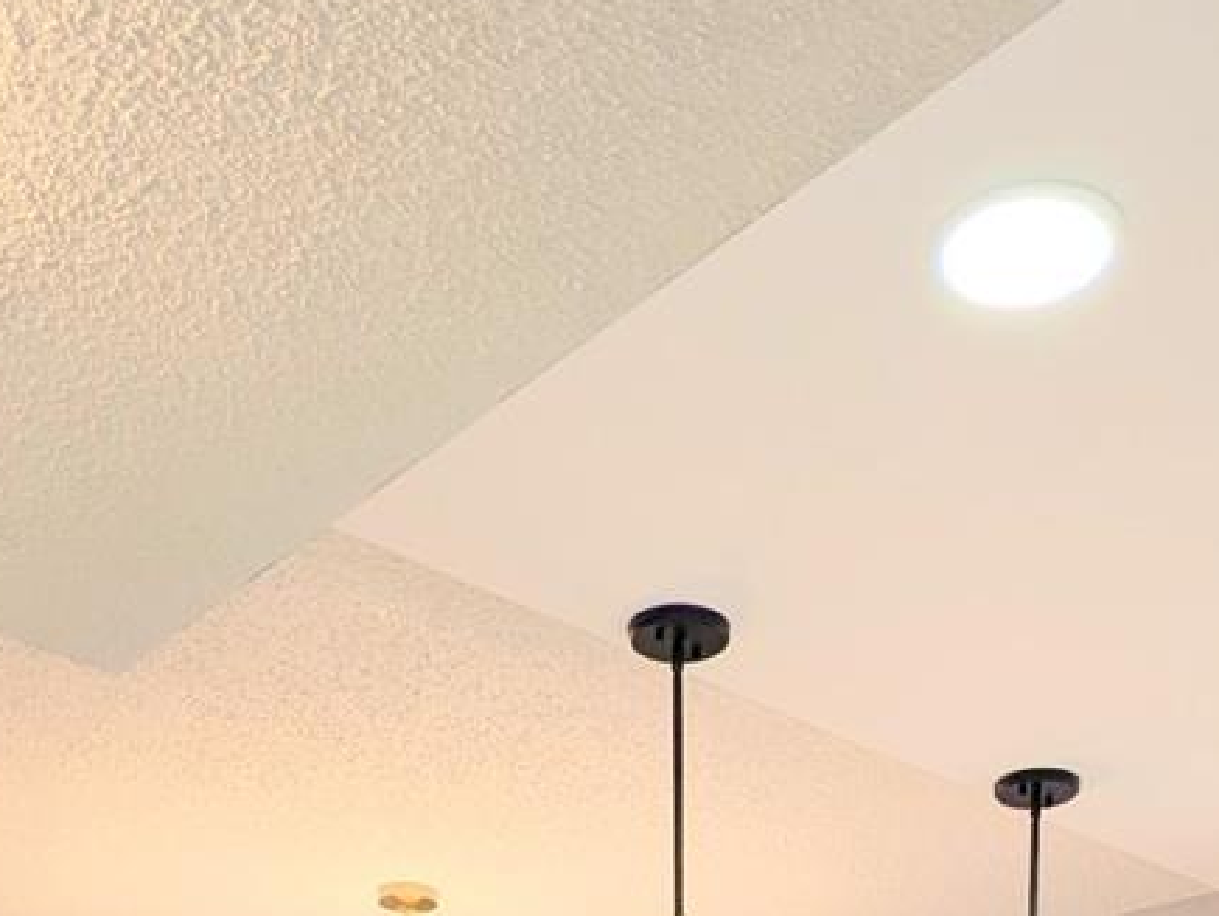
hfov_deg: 42.9
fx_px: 1551
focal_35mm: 44
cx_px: 622
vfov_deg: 24.0
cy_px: 1457
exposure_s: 1/131
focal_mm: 2.02
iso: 45
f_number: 1.7
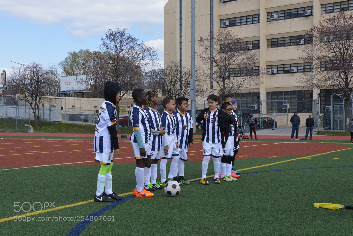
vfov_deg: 23.4
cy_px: 118
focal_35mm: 58
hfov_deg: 34.5
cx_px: 176
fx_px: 569
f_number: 22
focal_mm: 58
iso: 280
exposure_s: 1/60
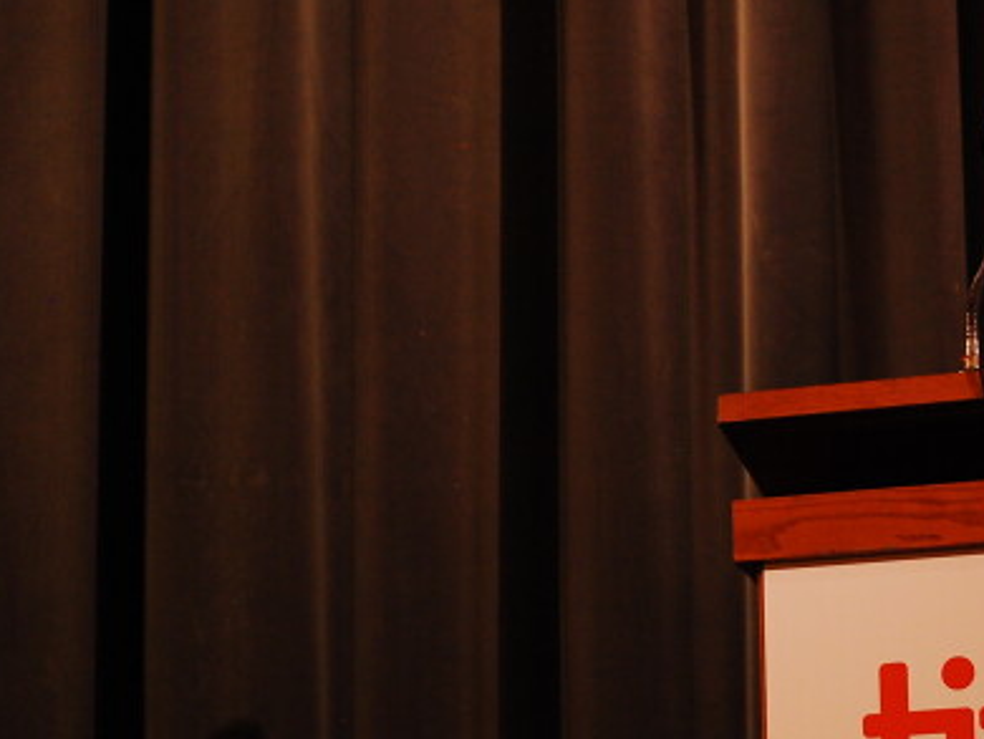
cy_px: 657
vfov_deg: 9.2
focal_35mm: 161
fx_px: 4579
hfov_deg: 12.3
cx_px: 462
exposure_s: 1/3
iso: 800
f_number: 4
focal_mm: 55
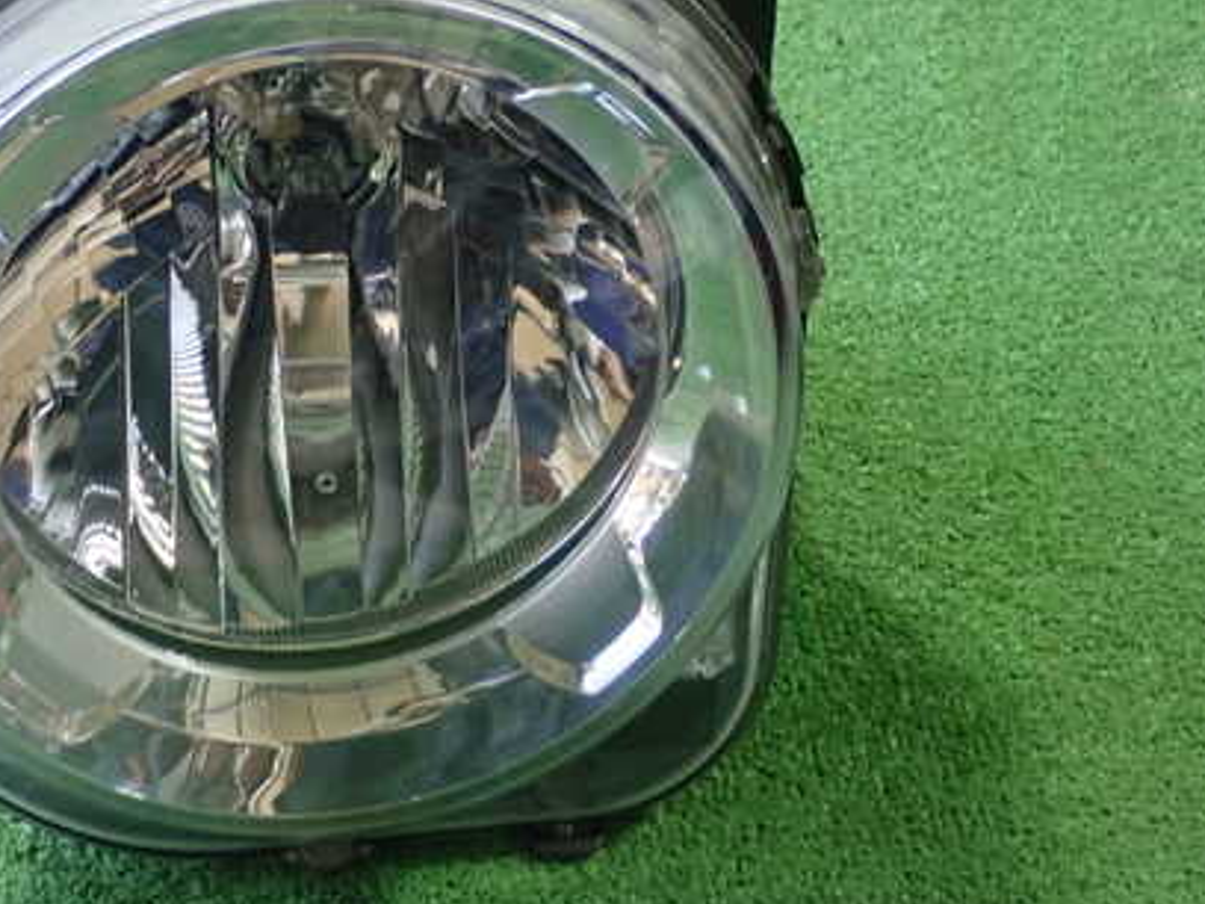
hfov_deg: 26.8
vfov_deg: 20.4
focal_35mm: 72
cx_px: 340
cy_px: 355
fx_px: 2506
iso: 400
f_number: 3.2
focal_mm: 8.99
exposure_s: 1/50
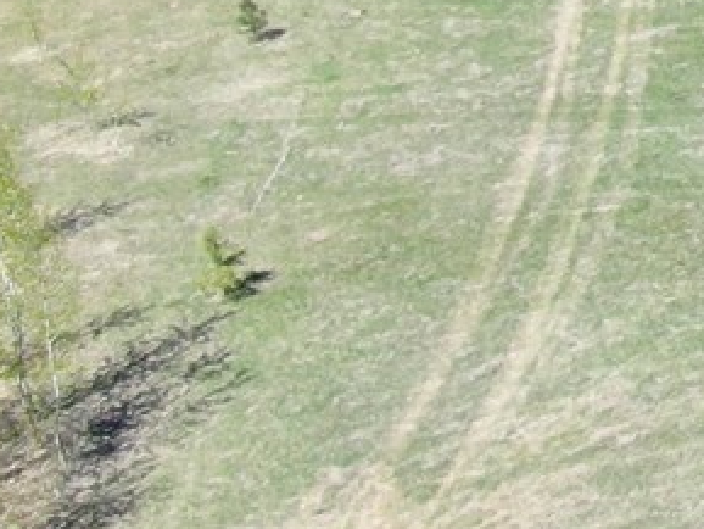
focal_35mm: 133
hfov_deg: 11.7
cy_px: -402
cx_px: 1766
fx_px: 2706
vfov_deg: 10.5
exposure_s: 1/500
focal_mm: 4.39
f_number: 2.8
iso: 100
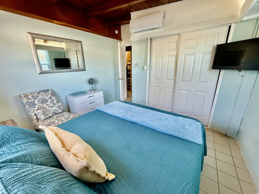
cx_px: 130
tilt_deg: -16.2
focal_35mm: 14
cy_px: 97
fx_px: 105
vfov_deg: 85.7
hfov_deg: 102.1
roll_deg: +1.8
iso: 200
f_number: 2.2
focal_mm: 2.22
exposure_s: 1/120
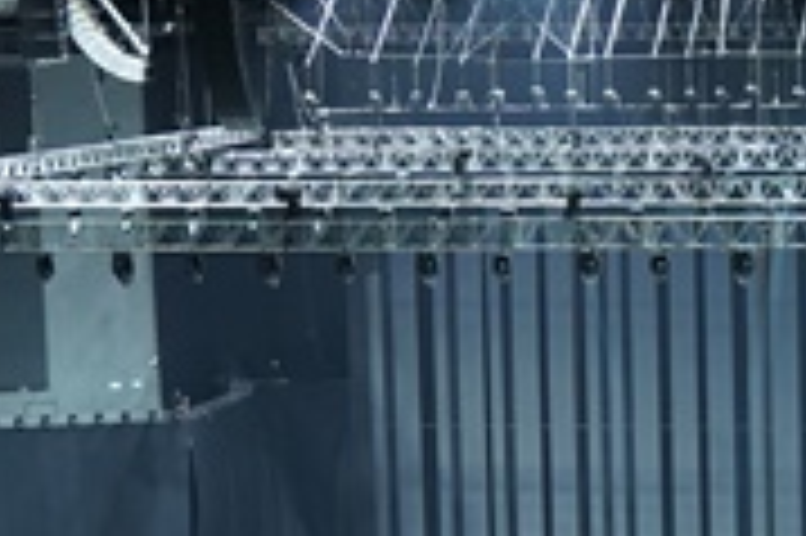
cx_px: 952
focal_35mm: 123
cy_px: 329
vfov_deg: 11.1
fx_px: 2751
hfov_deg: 16.0
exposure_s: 1/60
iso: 2500
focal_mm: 24
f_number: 3.2
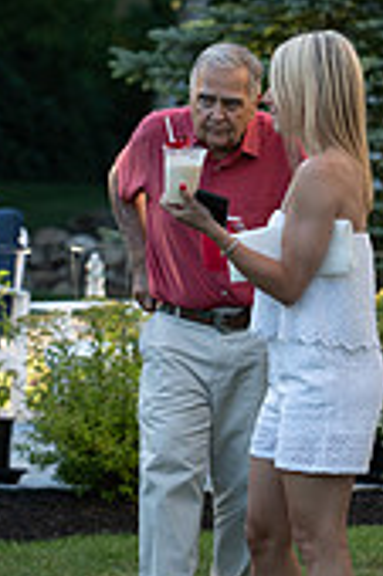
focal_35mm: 406
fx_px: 6492
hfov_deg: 3.4
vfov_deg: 5.1
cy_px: 271
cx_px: 132
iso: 400
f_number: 4
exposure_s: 1/320
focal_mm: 102
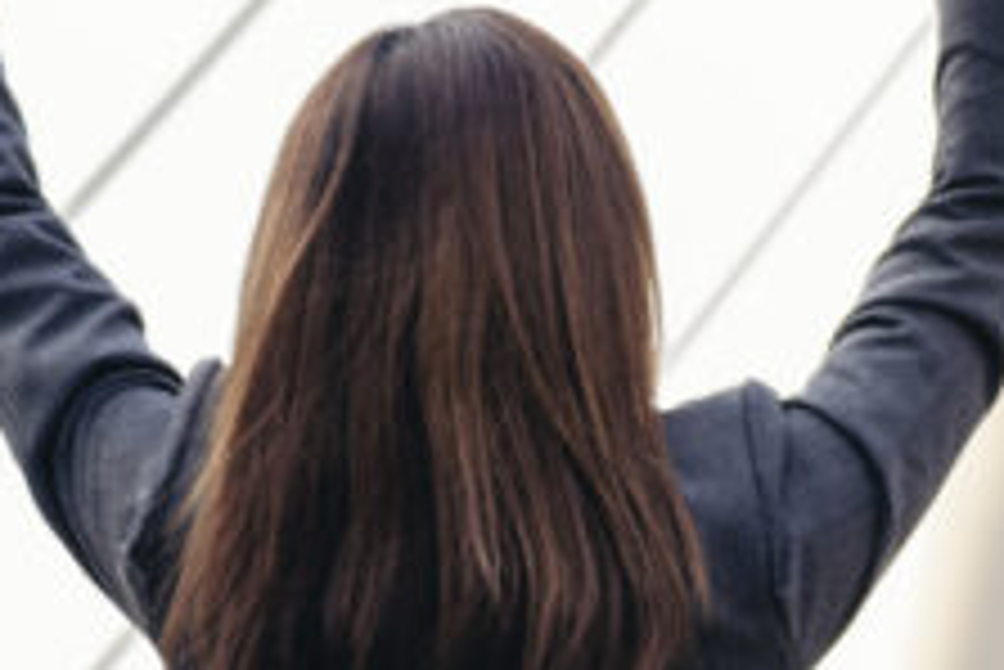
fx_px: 11023
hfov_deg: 5.1
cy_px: 450
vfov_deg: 3.5
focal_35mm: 395
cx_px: 1891
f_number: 4.2
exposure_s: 1/200
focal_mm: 86
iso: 400
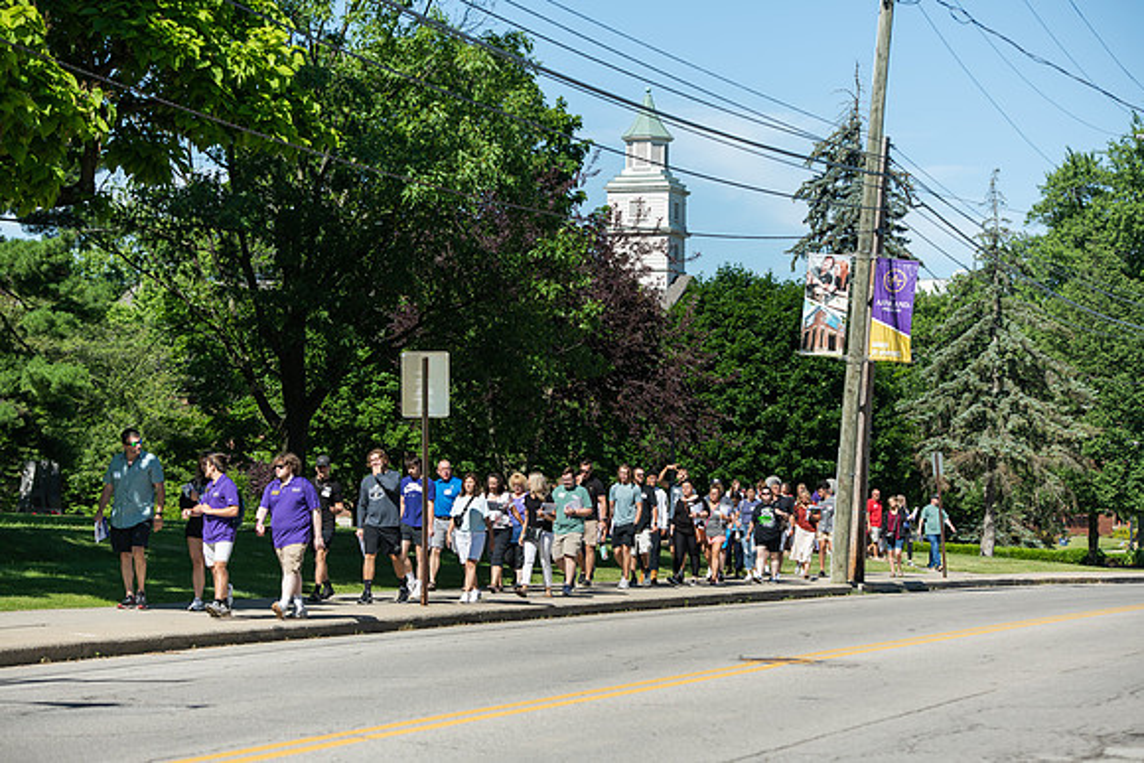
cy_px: 382
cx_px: 572
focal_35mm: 102
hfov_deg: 20.0
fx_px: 3242
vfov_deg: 13.4
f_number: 4.5
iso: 100
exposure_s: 1/640
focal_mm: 102
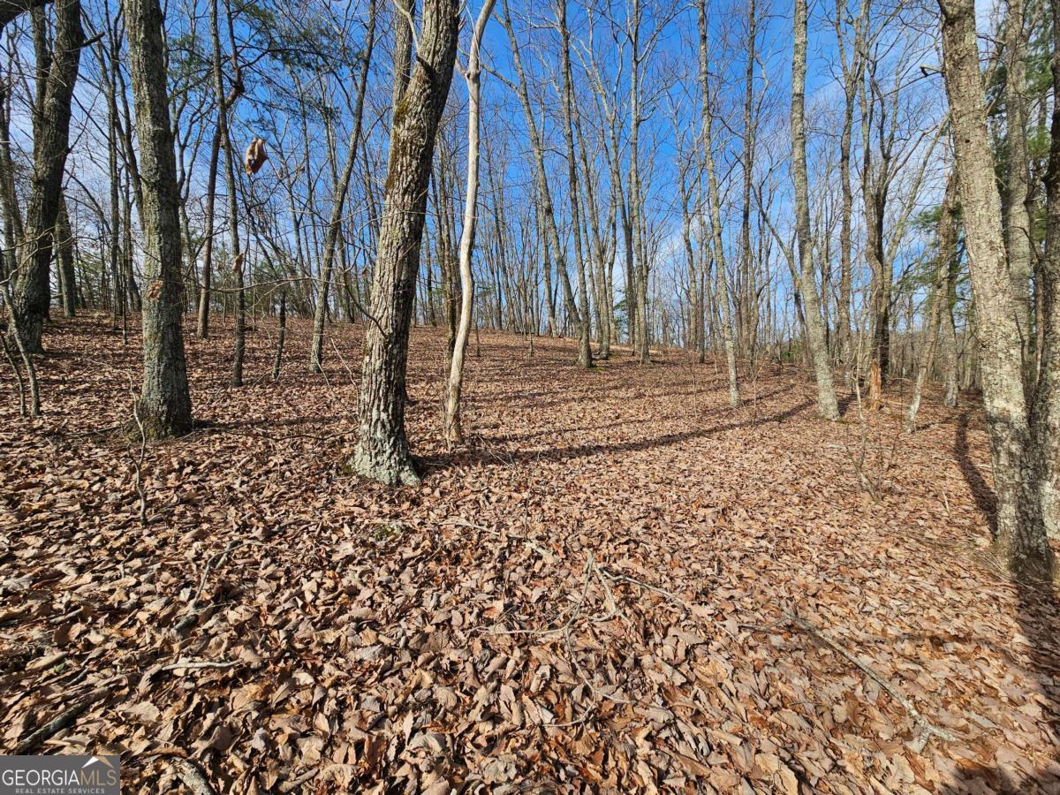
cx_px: 530
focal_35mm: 13
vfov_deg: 89.9
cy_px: 398
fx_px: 398
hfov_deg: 106.2
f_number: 2.2
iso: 50
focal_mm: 2.2
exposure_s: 1/1114
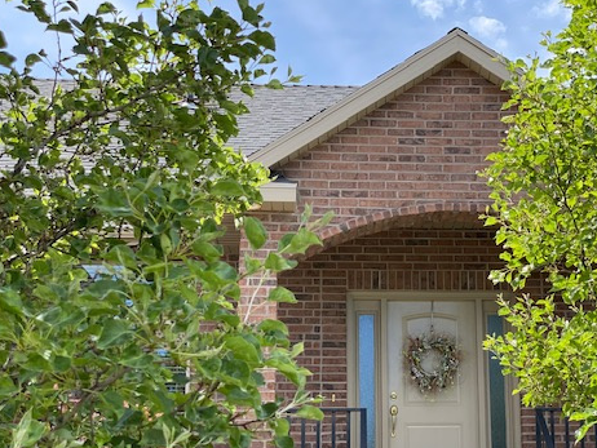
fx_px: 1242
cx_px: 402
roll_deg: +0.2
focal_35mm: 72
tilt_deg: +13.0
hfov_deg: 26.9
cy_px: 276
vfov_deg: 20.4
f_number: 2
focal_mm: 6
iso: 20
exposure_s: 1/302
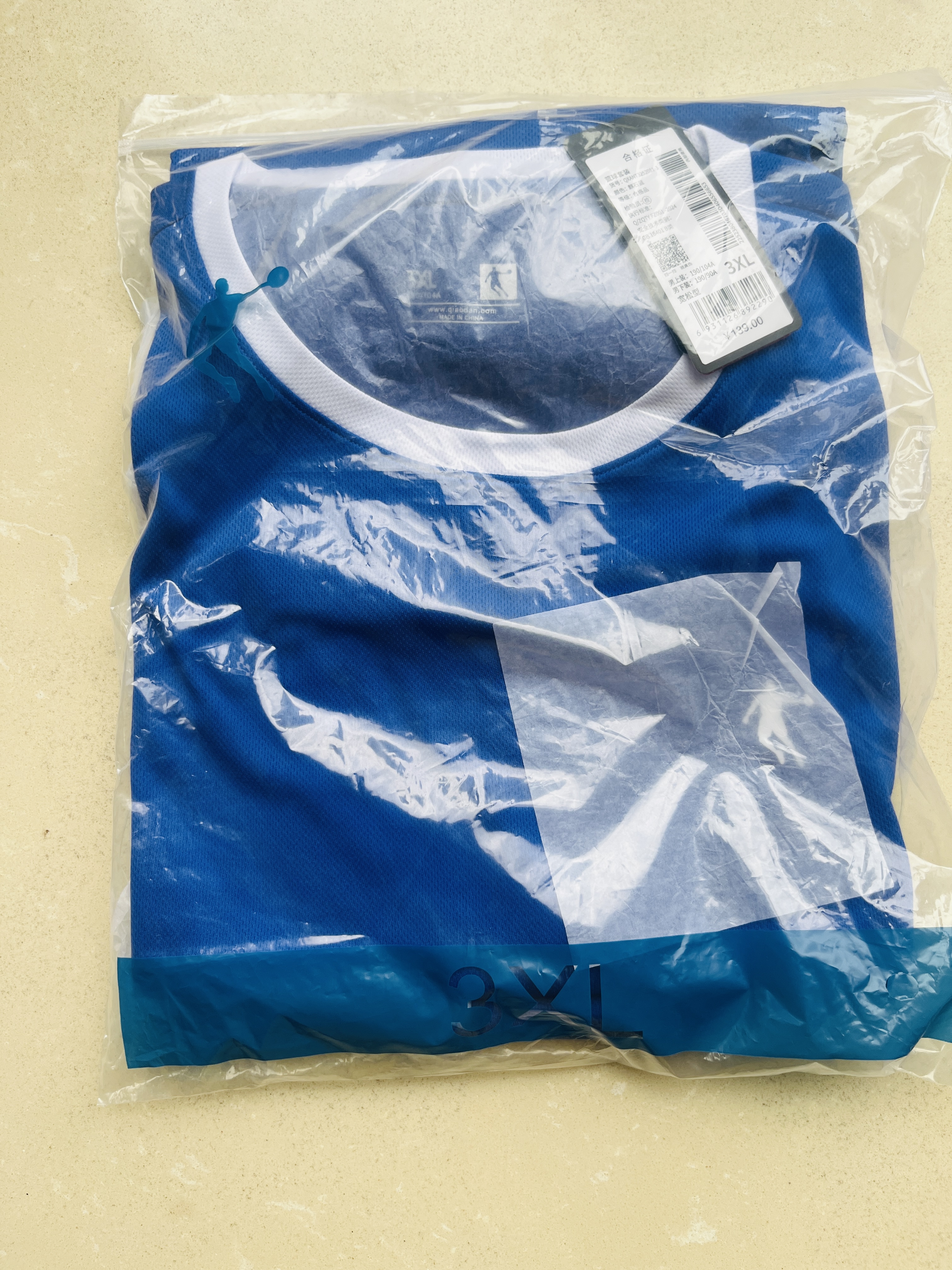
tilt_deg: -85.6
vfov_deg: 67.3
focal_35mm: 26
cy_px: 635
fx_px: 953
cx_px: 476
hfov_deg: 53.1
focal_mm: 5.1
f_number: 1.6
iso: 50
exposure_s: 1/433
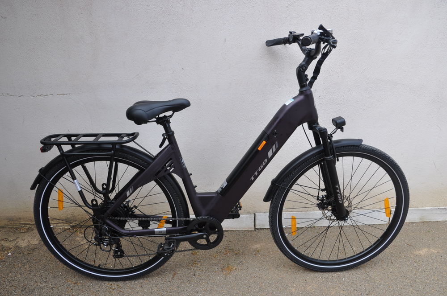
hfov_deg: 73.8
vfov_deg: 53.0
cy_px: 148
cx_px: 224
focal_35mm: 24
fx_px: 298
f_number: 7.1
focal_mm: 16
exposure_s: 1/200
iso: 200
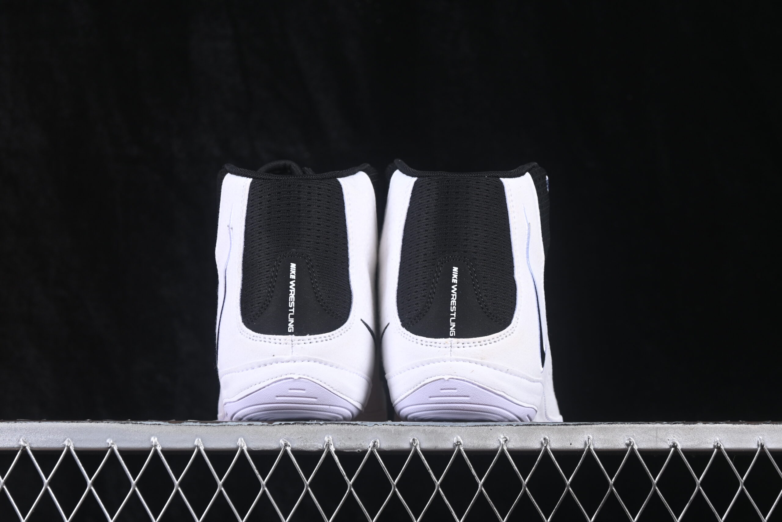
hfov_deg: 27.0
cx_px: 391
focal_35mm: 75
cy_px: 261
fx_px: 1629
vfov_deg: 18.2
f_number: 6.3
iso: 160
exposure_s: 1/60
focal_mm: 50
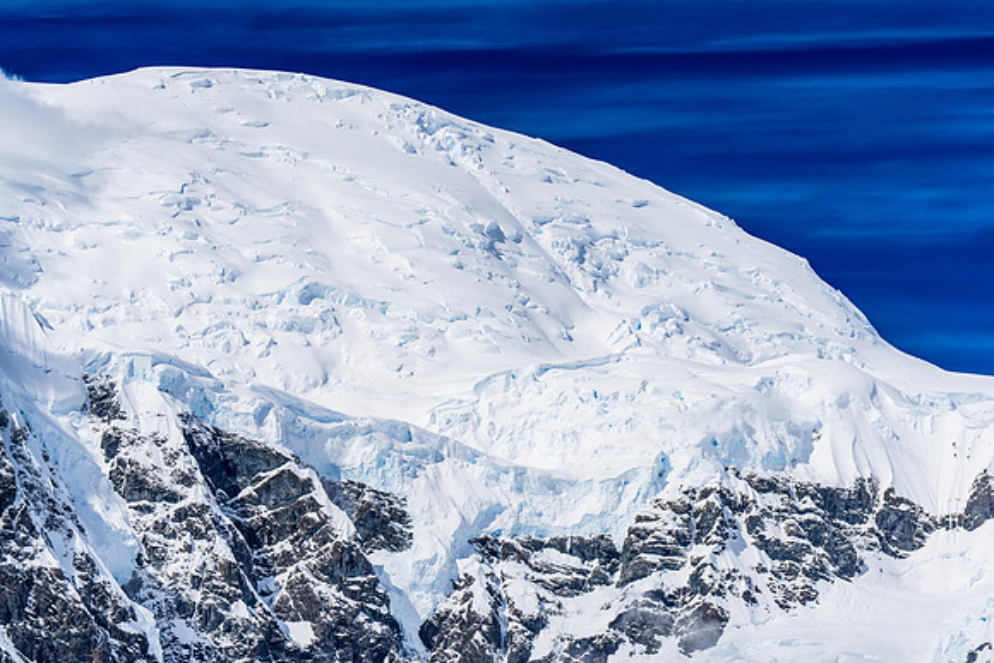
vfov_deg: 11.9
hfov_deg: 17.8
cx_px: 497
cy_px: 332
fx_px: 3176
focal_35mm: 115
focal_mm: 115
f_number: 6.3
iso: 100
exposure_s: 1/500
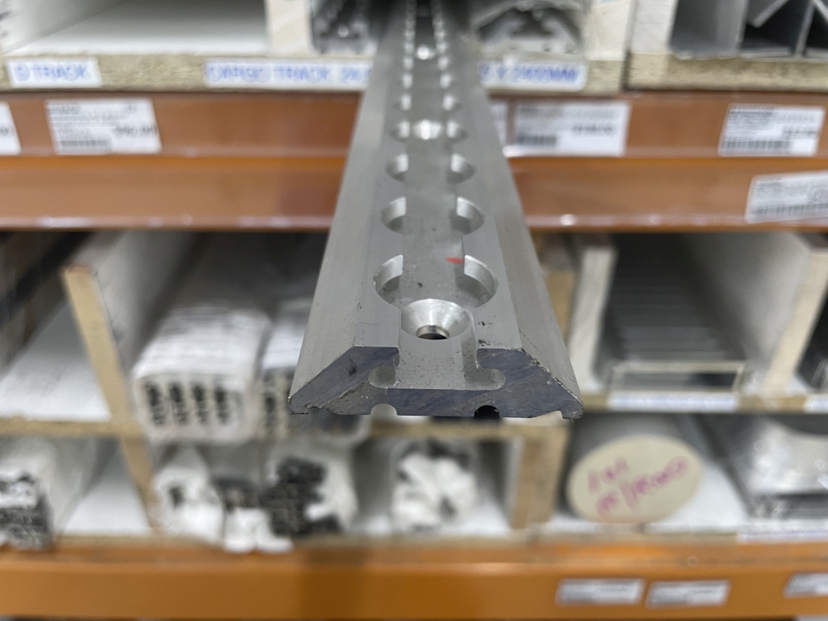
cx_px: 414
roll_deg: +0.2
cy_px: 310
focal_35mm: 26
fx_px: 622
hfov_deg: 67.3
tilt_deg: -33.8
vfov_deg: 53.1
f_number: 1.6
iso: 160
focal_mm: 4.2
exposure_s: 1/50
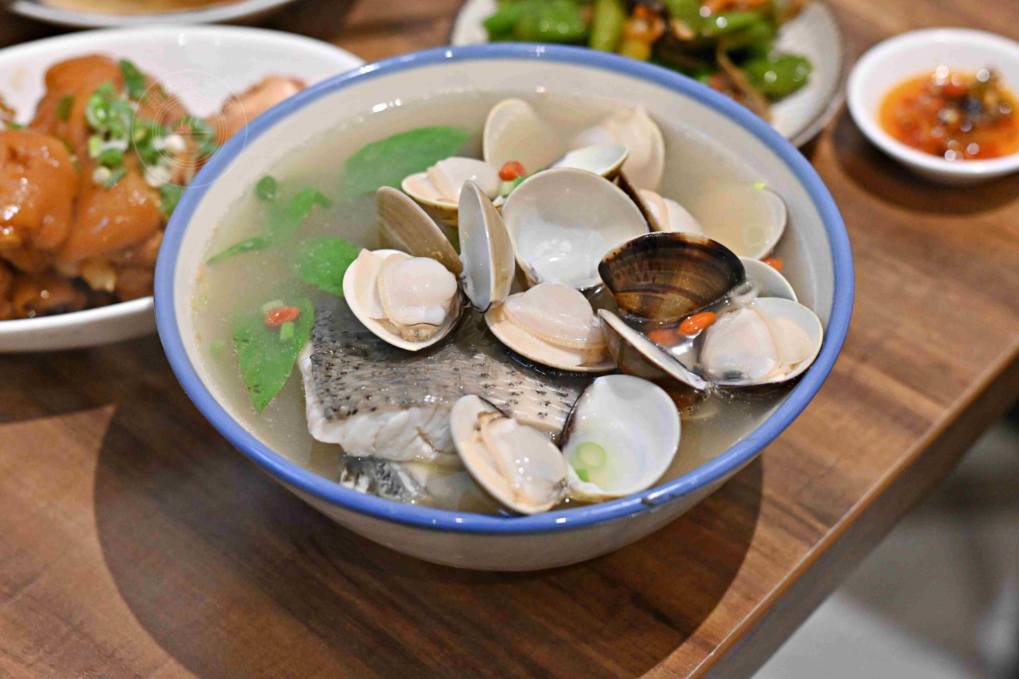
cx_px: 510
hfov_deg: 27.0
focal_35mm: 75
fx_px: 2123
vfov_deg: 18.2
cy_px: 340
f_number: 3.2
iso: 3600
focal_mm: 50
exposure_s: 1/200
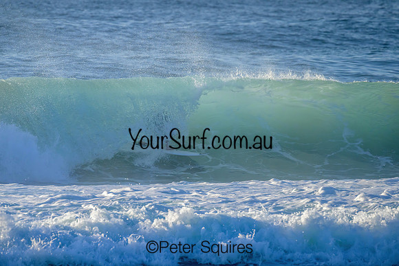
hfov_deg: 3.2
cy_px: 128
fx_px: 7227
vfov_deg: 2.1
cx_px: 171
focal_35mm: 652
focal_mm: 560
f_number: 11
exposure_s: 1/1600
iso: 800
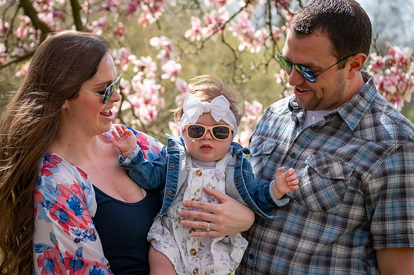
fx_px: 903
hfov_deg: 25.8
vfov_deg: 17.4
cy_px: 137
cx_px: 182
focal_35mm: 79
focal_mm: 70
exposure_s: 1/2000
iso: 400
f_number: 4.5
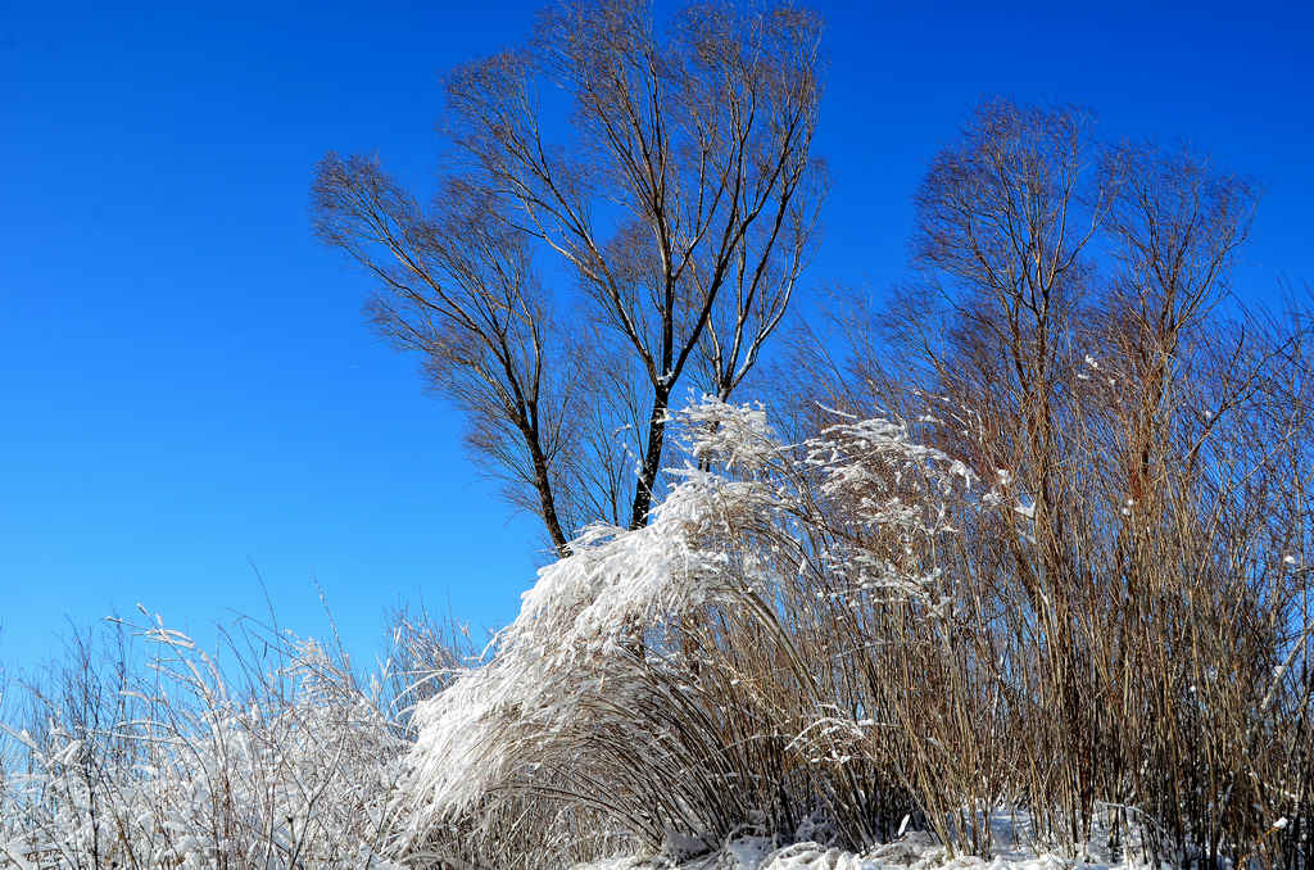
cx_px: 657
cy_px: 435
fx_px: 1202
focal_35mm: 33
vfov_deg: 39.8
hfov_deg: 57.3
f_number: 10
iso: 200
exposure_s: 1/320
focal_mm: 22
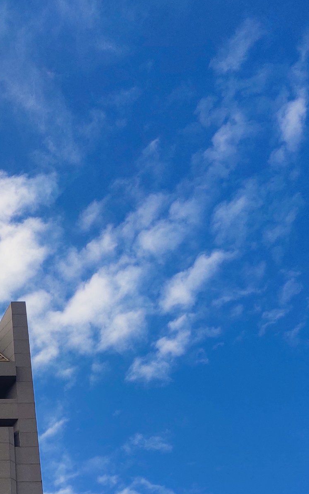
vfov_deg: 33.2
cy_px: 496
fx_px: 755
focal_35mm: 56
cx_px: -21
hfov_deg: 22.0
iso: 56
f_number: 1.79
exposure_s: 1/769
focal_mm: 4.76
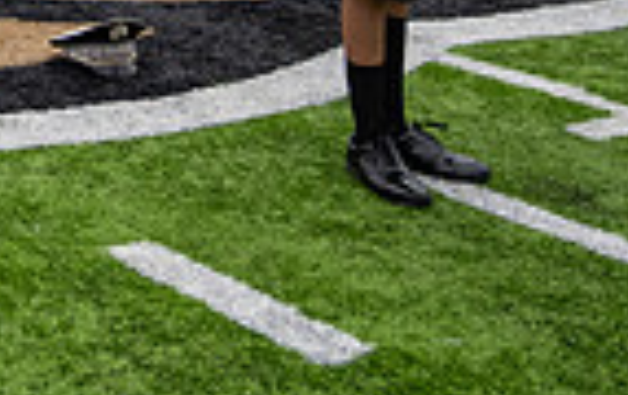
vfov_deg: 11.8
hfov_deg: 18.6
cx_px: -303
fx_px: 1698
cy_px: -419
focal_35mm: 99
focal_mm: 24
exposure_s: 1/200
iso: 320
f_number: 4
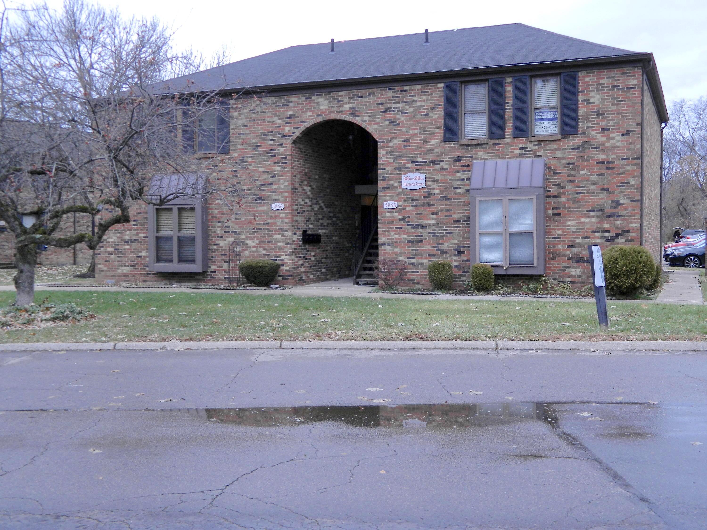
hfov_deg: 45.8
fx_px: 837
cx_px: 354
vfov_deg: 35.1
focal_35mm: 41
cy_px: 265
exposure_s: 1/100
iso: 80
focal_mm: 7.3
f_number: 3.5
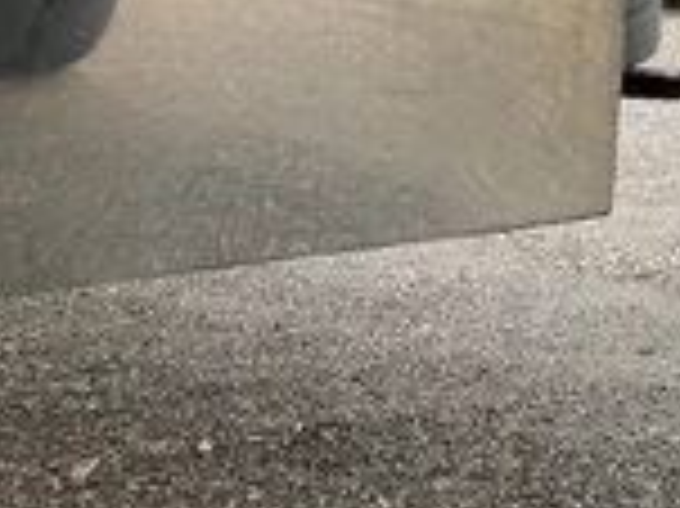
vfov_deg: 18.0
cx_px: 896
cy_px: -126
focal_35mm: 77
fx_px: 1511
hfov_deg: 22.5
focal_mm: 3
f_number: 1.8
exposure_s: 1/122
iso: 40
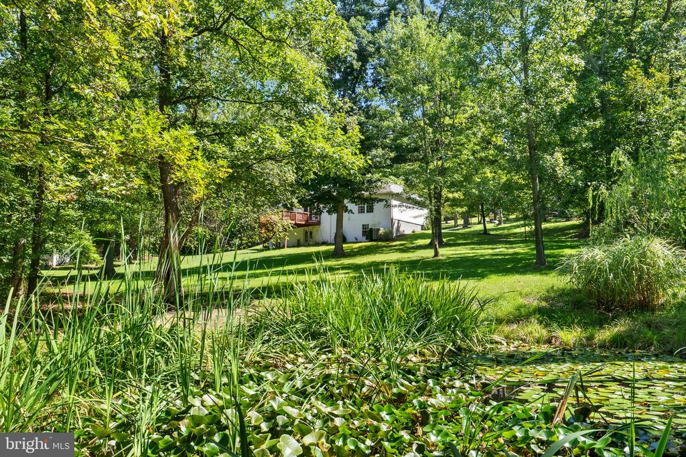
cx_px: 343
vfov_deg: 43.6
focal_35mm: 30
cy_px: 228
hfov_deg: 61.9
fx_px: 572
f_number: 8
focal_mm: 20
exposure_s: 1/640
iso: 800
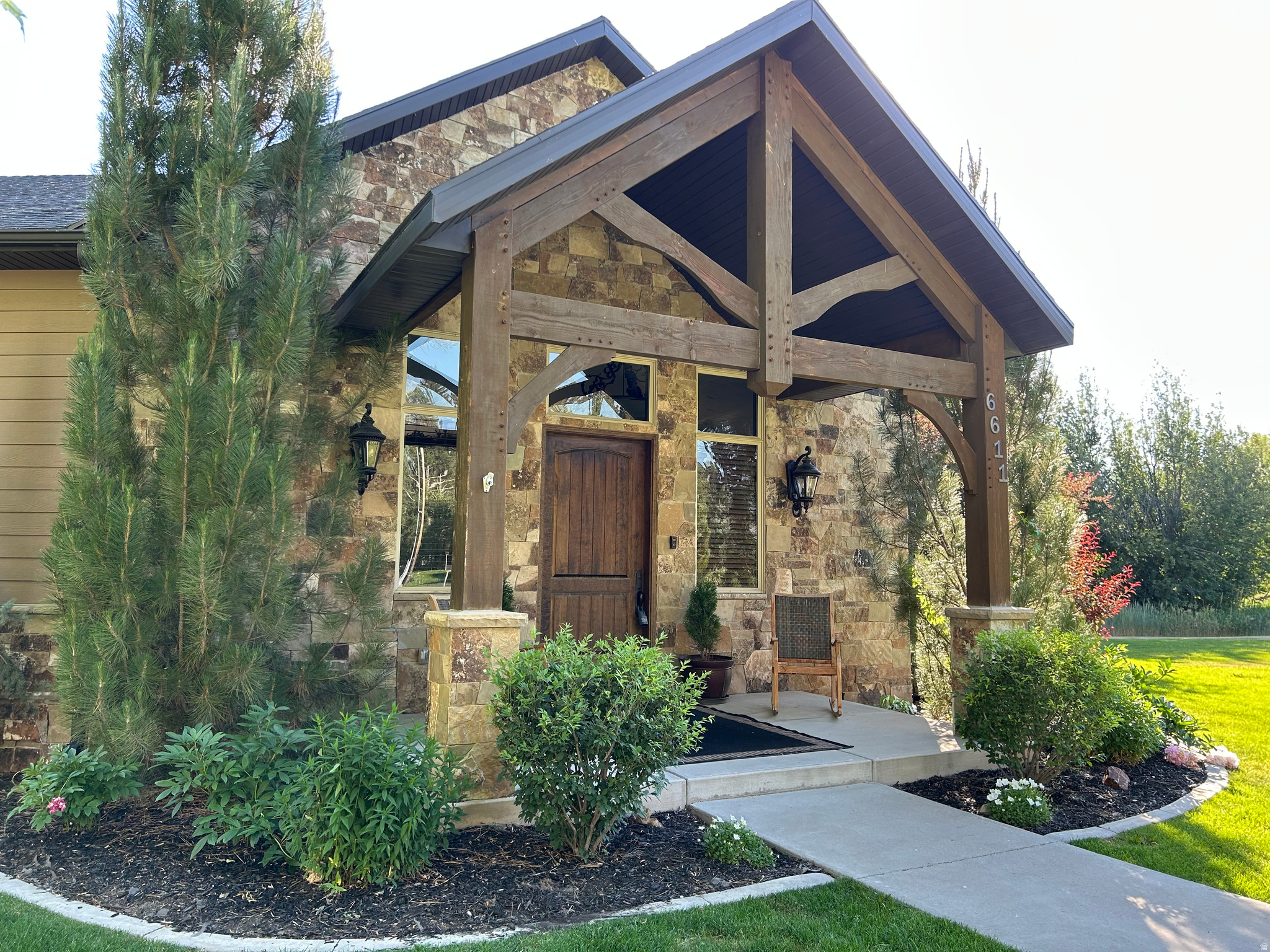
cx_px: 635
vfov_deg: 53.1
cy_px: 476
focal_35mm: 26
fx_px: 954
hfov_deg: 67.3
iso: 40
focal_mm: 5.7
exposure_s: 1/203
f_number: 1.5
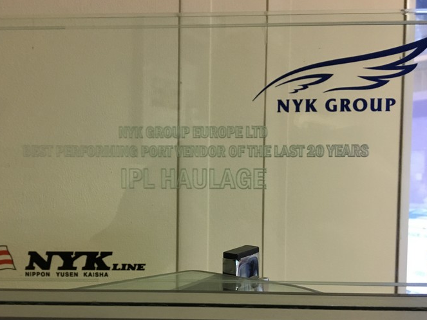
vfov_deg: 40.6
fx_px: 432
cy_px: 185
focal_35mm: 35
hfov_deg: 52.5
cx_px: 189
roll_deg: -0.8
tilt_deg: -2.1
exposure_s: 1/17
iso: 200
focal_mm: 4.15
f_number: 2.2
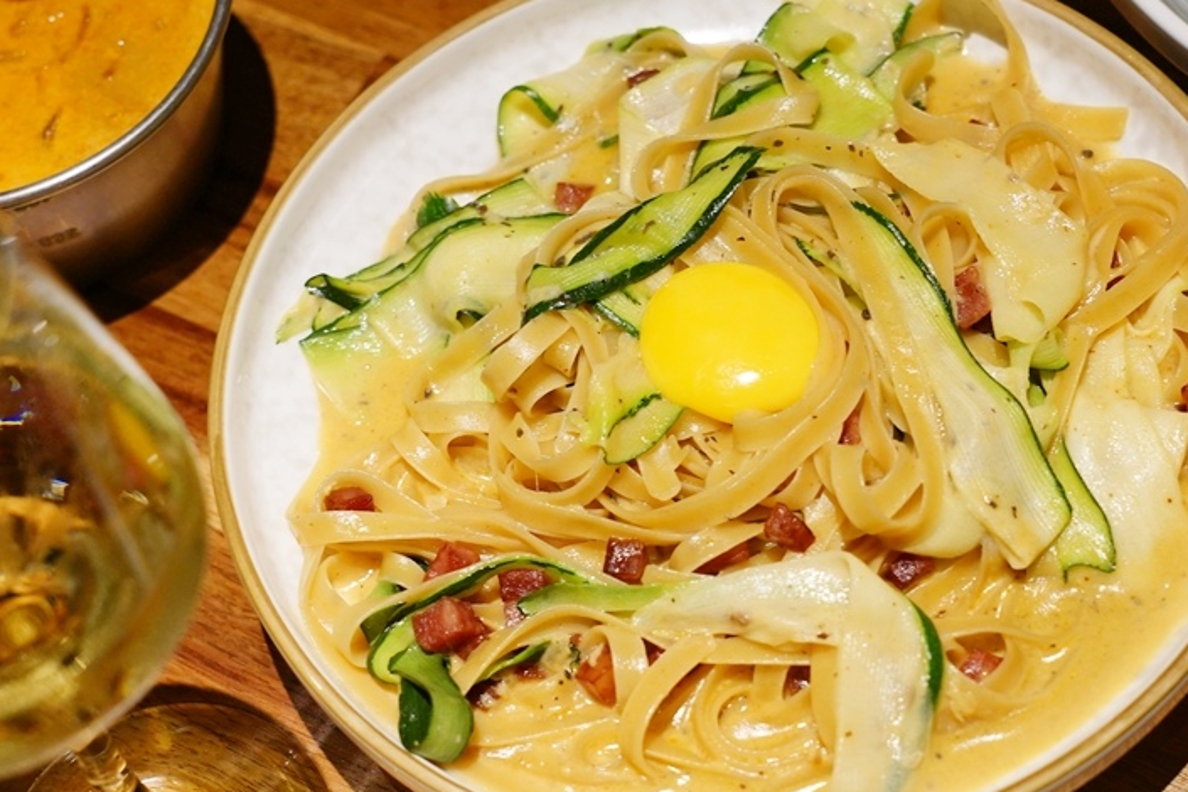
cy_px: 400
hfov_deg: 26.0
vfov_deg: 17.5
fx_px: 2574
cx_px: 527
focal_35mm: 78
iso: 1600
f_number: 5.6
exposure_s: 1/60
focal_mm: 55
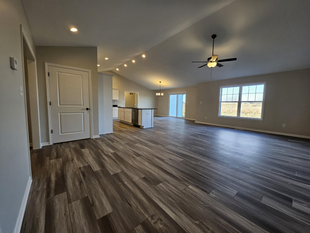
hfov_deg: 106.2
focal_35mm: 13
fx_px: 116
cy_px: 116
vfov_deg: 89.9
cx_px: 155
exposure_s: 1/60
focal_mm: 1.74
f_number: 2.2
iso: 80
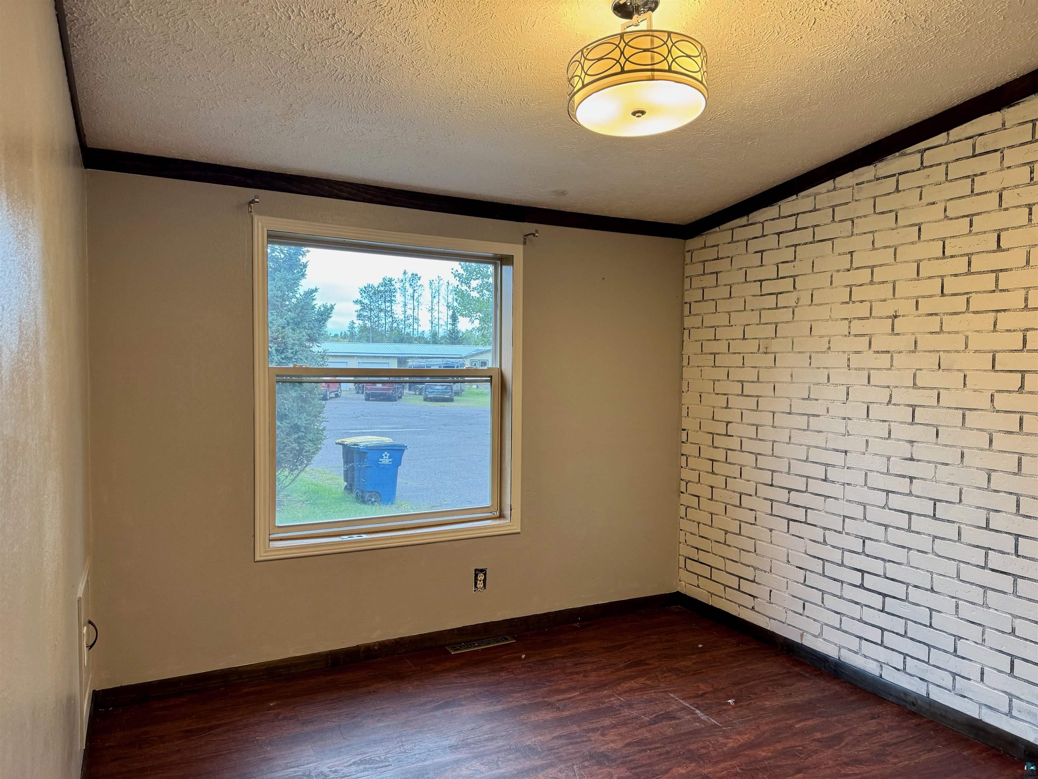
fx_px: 720
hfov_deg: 71.6
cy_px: 390
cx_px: 519
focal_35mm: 24
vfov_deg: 56.8
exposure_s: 1/120
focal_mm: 6.76
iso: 160
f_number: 1.78
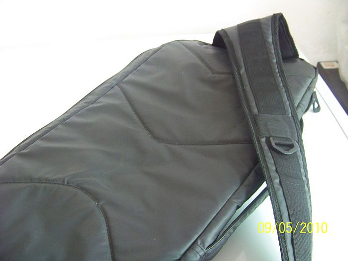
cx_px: 174
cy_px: 130
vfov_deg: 39.7
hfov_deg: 51.4
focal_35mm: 36
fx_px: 362
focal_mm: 5.85
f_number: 2.8
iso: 400
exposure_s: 1/5
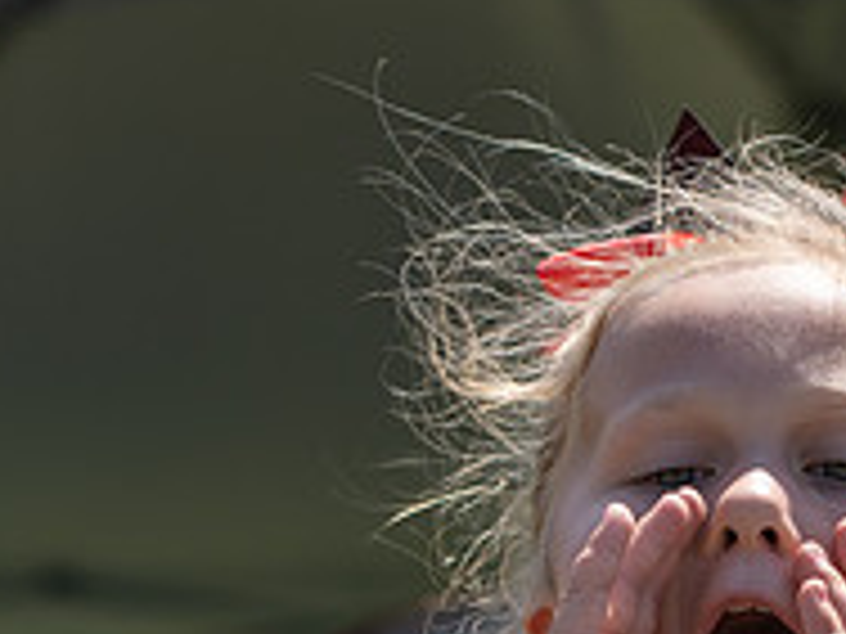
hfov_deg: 5.2
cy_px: 845
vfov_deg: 3.9
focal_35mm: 382
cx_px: 1014
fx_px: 9336
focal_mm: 100
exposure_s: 1/800
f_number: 5.6
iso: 125
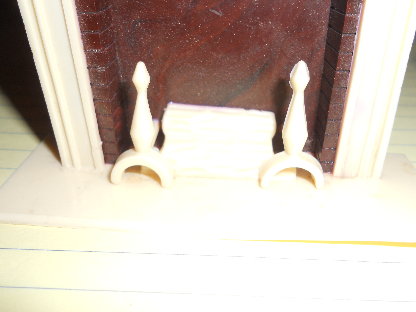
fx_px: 385
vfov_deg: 44.2
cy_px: 156
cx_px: 208
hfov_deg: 56.8
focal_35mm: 32
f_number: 8.8
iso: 80
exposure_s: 1/25
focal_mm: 5.8
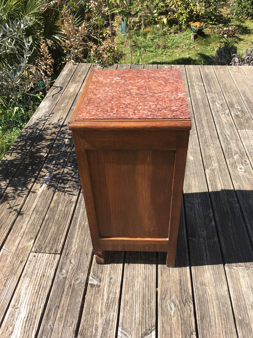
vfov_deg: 61.7
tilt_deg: -41.0
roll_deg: +1.7
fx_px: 283
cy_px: 169
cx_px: 126
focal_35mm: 29
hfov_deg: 48.2
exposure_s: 1/732
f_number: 2.2
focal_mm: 4.15
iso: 25
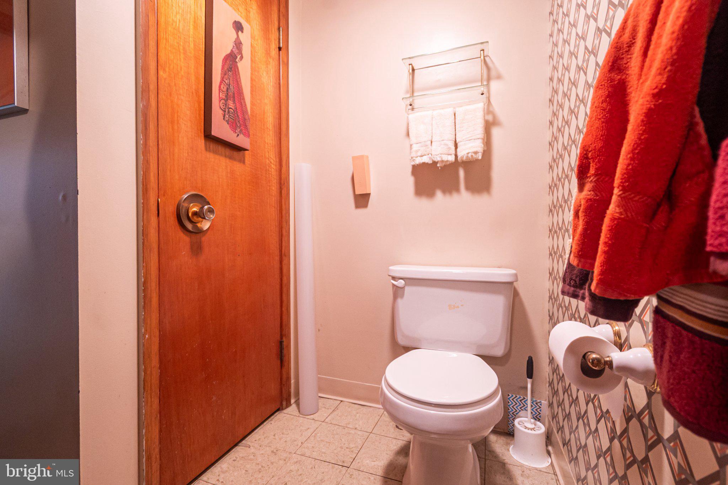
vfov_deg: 77.3
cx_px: 364
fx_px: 303
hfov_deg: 100.4
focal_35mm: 15
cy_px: 242
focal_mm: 10
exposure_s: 1/2.5
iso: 800
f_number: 4.5
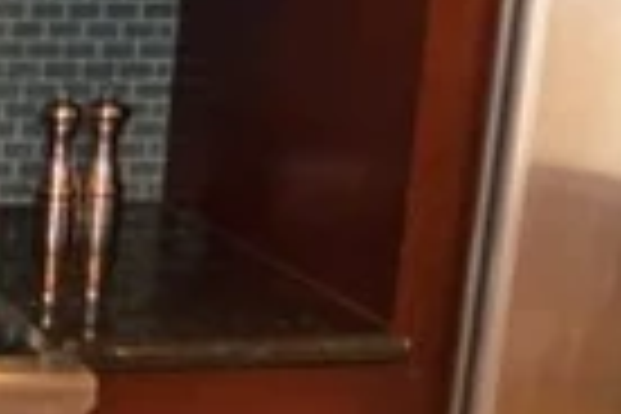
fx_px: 1915
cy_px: 220
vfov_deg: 12.3
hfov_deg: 15.7
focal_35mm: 111
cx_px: -495
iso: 1250
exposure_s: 1/60
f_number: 3.5
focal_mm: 10
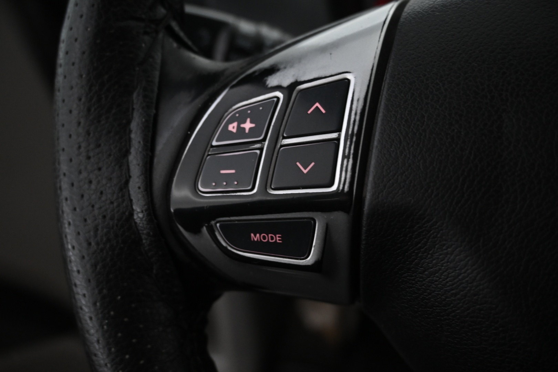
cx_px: 279
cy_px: 186
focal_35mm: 33
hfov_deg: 57.2
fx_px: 511
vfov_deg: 40.0
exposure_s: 1/40
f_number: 4
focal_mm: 22
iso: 1600
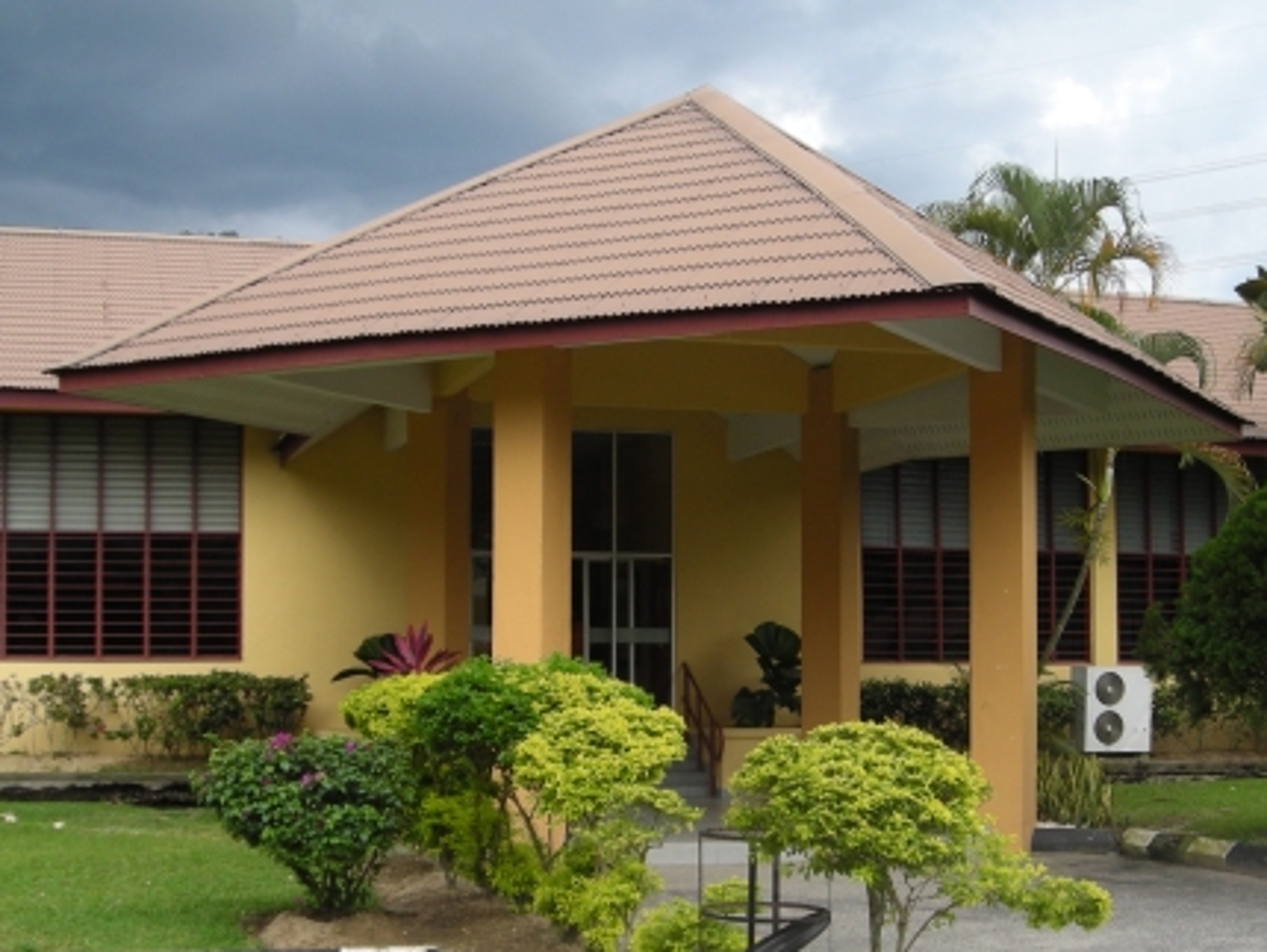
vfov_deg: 27.5
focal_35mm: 53
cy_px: 587
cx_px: 678
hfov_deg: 36.1
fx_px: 1941
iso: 50
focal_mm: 6.3
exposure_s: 1/82.2
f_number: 3.2
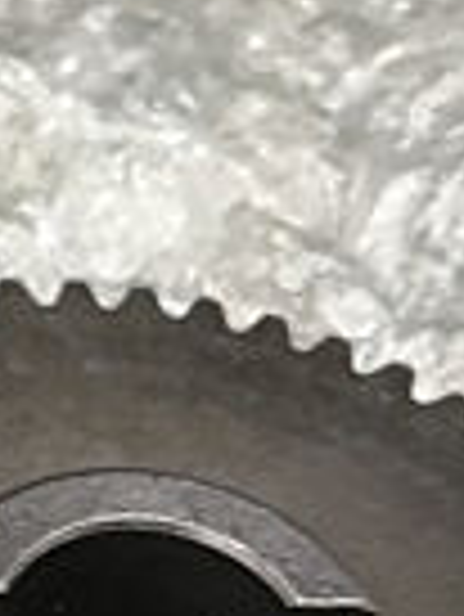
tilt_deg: -50.3
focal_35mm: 131
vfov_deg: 14.5
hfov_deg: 10.6
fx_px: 2338
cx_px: -383
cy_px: 755
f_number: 1.8
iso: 40
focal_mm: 3.99
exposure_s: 1/20
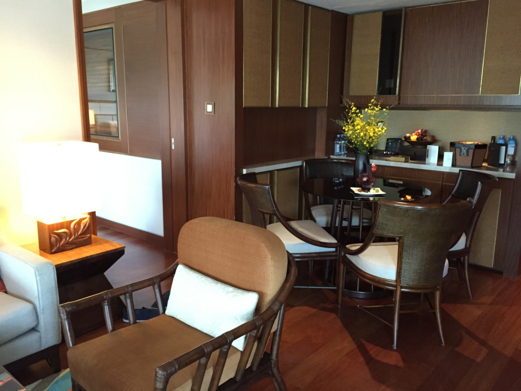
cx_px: 260
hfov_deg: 61.7
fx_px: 436
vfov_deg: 48.2
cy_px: 196
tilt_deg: -13.1
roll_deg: -0.6
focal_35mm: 29
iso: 250
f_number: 2.2
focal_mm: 4.15
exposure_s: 1/20
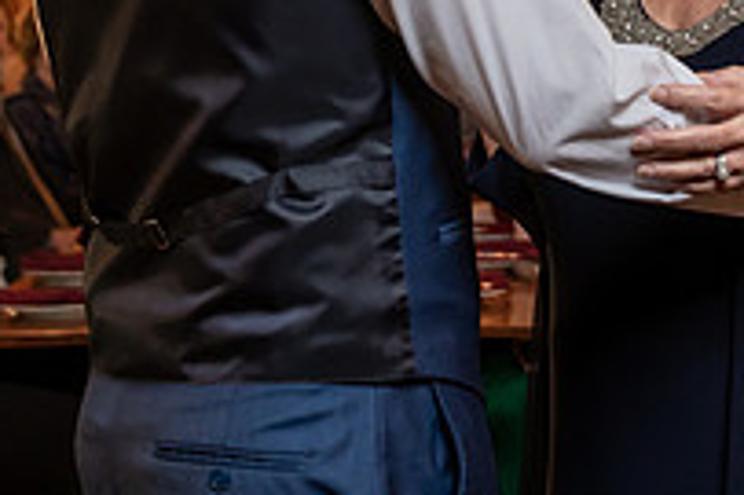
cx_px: 663
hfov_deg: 14.2
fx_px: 2953
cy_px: -60
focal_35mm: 143
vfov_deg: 9.5
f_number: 4
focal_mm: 48
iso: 2000
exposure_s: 1/100
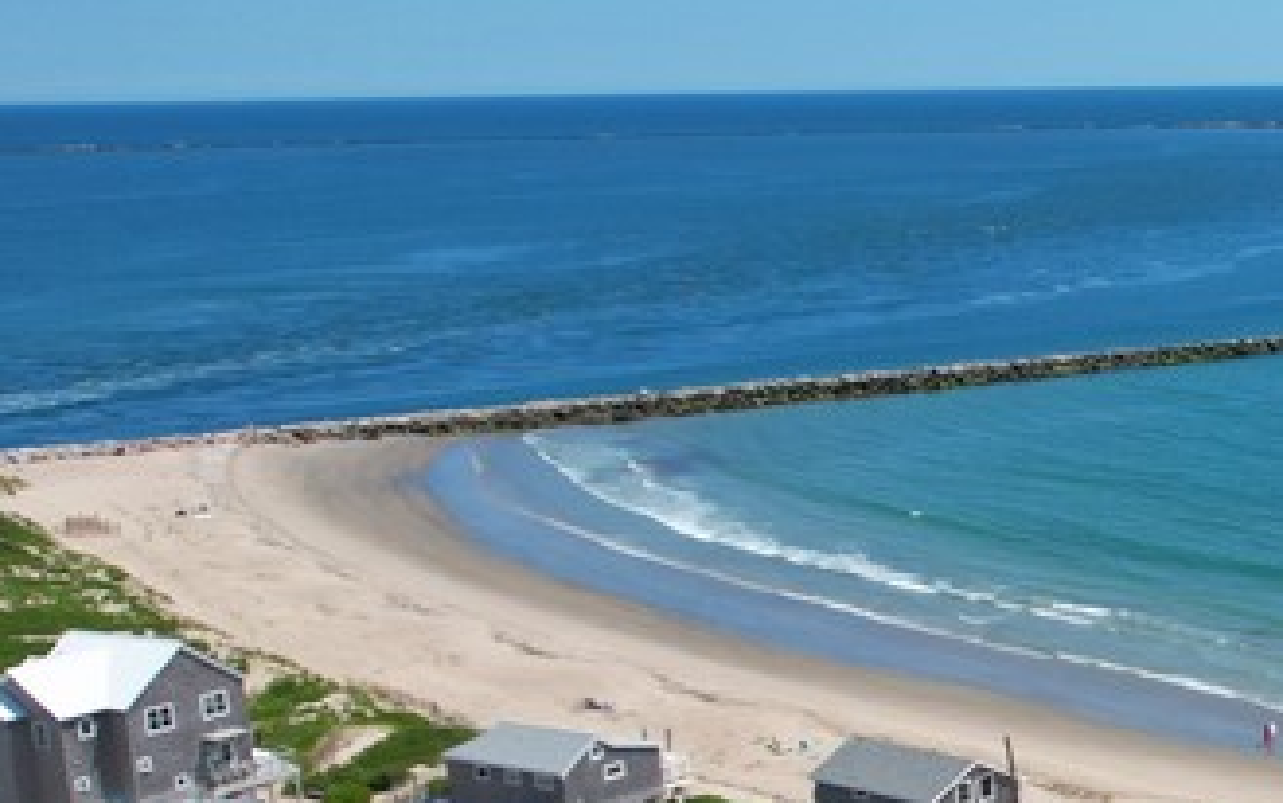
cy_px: 768
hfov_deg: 25.0
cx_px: 1548
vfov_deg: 17.3
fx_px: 2589
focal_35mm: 74
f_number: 2.8
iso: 100
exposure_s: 1/2500
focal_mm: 8.38
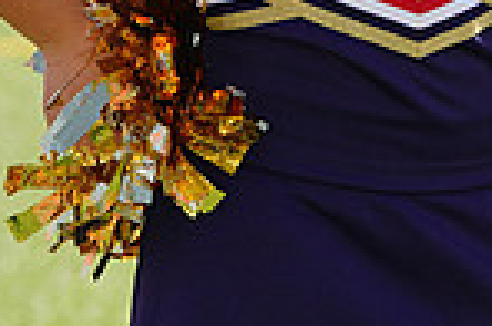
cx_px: 542
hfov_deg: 2.6
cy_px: -206
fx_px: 10719
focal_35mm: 786
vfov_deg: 1.7
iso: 100
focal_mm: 200
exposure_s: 1/250
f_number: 8
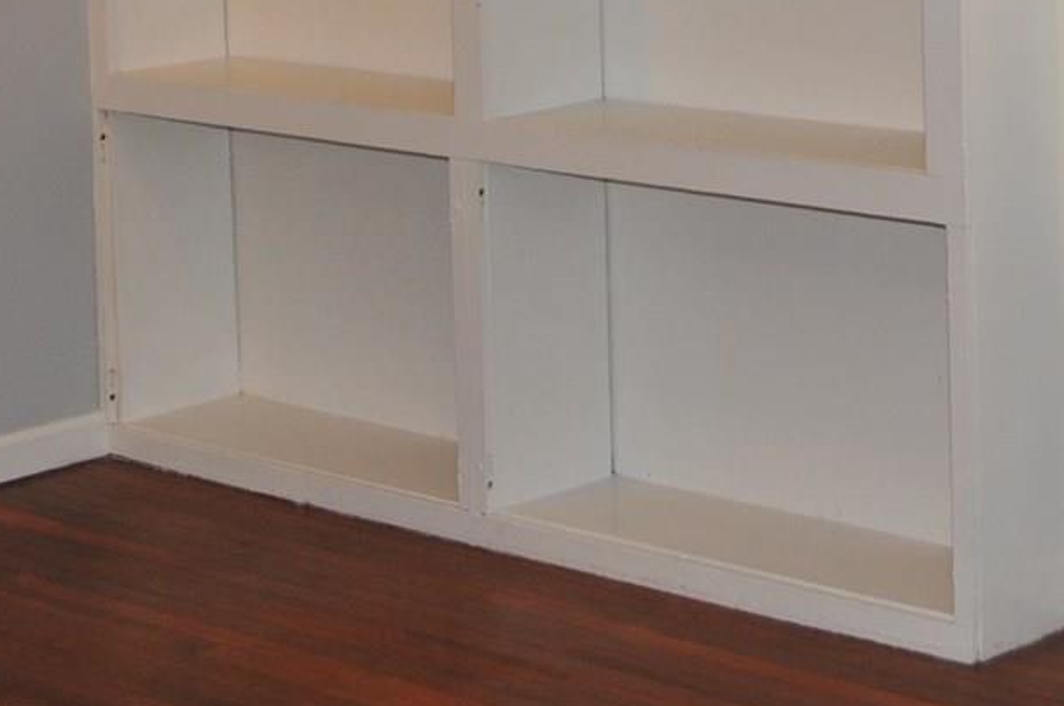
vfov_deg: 11.7
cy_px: -365
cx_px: 454
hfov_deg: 18.4
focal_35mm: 111
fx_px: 3275
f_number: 4
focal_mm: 22
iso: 400
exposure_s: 1/60
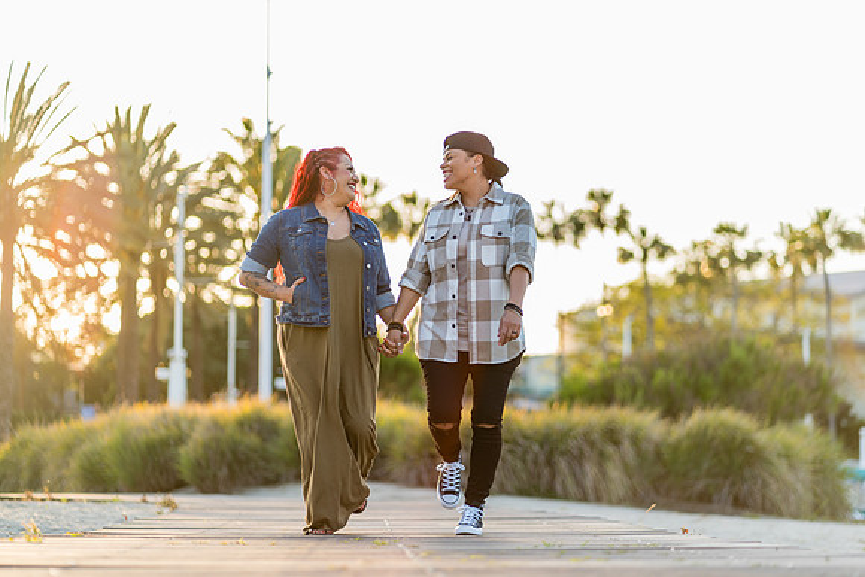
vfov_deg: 16.1
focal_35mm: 85
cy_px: 288
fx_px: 2043
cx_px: 432
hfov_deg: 23.9
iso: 100
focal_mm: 85
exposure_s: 1/400
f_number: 1.8
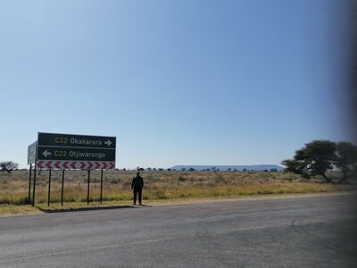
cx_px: 178
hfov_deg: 60.0
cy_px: 134
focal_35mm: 30
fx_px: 309
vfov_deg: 46.8
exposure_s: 1/3413
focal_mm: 5.4
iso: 50
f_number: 1.8
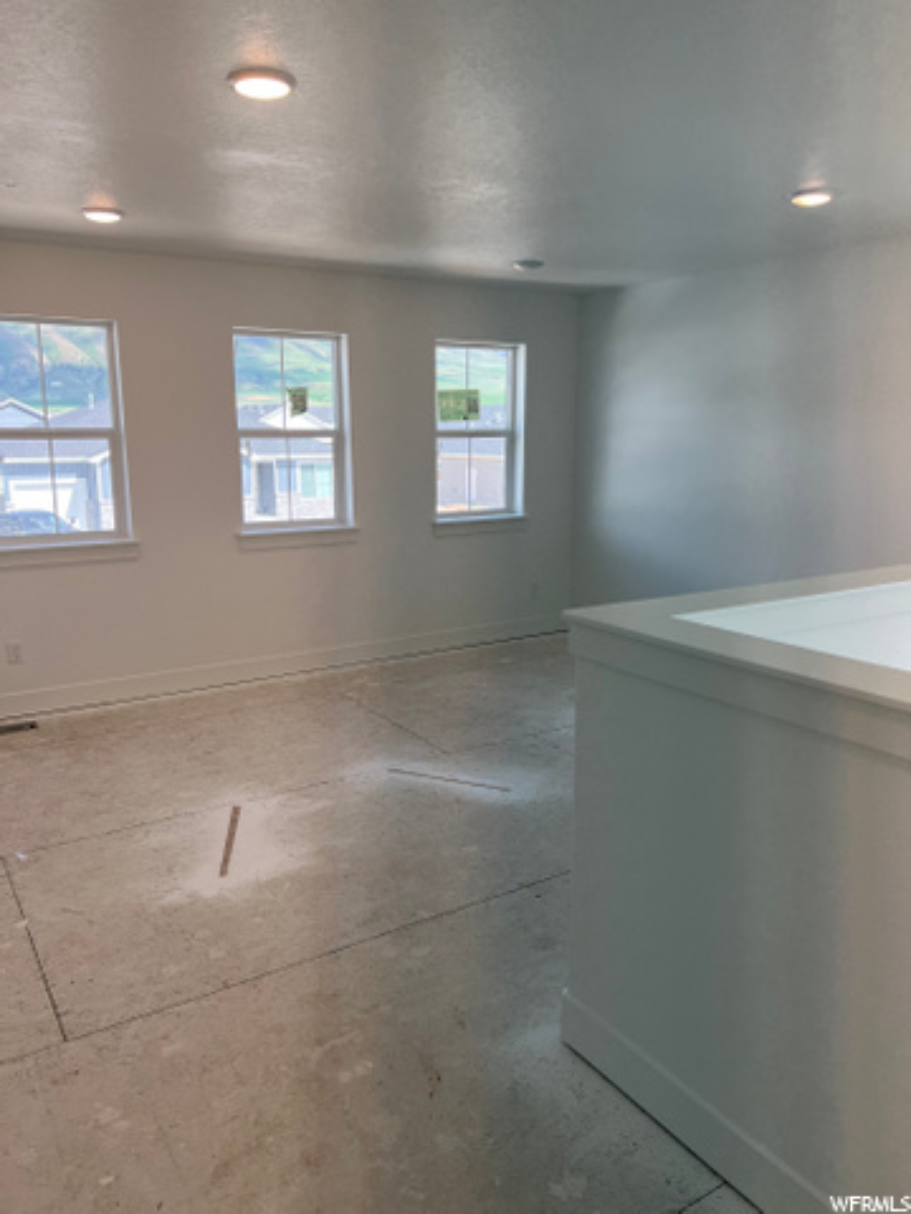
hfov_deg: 53.1
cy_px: 607
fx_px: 912
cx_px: 456
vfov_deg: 67.3
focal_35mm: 26
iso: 50
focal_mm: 5.7
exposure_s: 1/533
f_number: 1.5
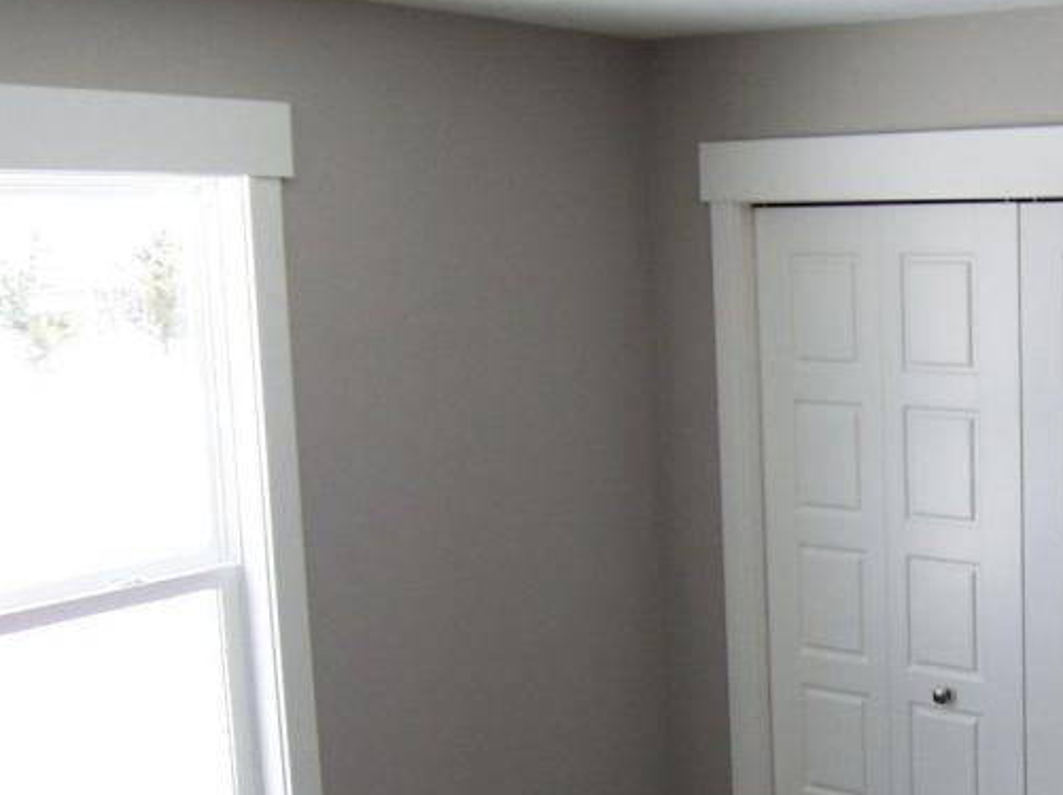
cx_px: 1047
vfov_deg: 30.8
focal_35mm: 47
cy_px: 410
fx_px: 1442
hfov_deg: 36.6
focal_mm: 3.8
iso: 64
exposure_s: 1/60
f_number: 2.8
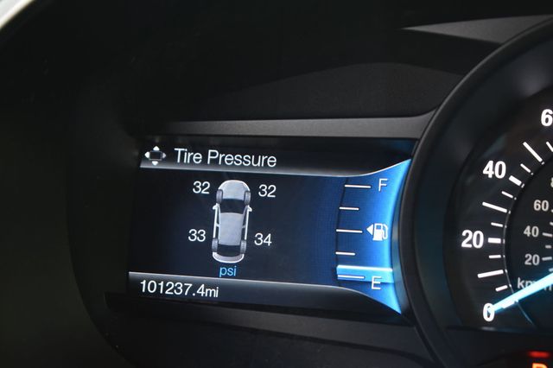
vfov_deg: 16.5
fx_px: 1267
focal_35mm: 82
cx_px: 276
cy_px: 184
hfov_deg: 24.6
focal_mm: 55
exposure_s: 1/15
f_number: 6.3
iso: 500
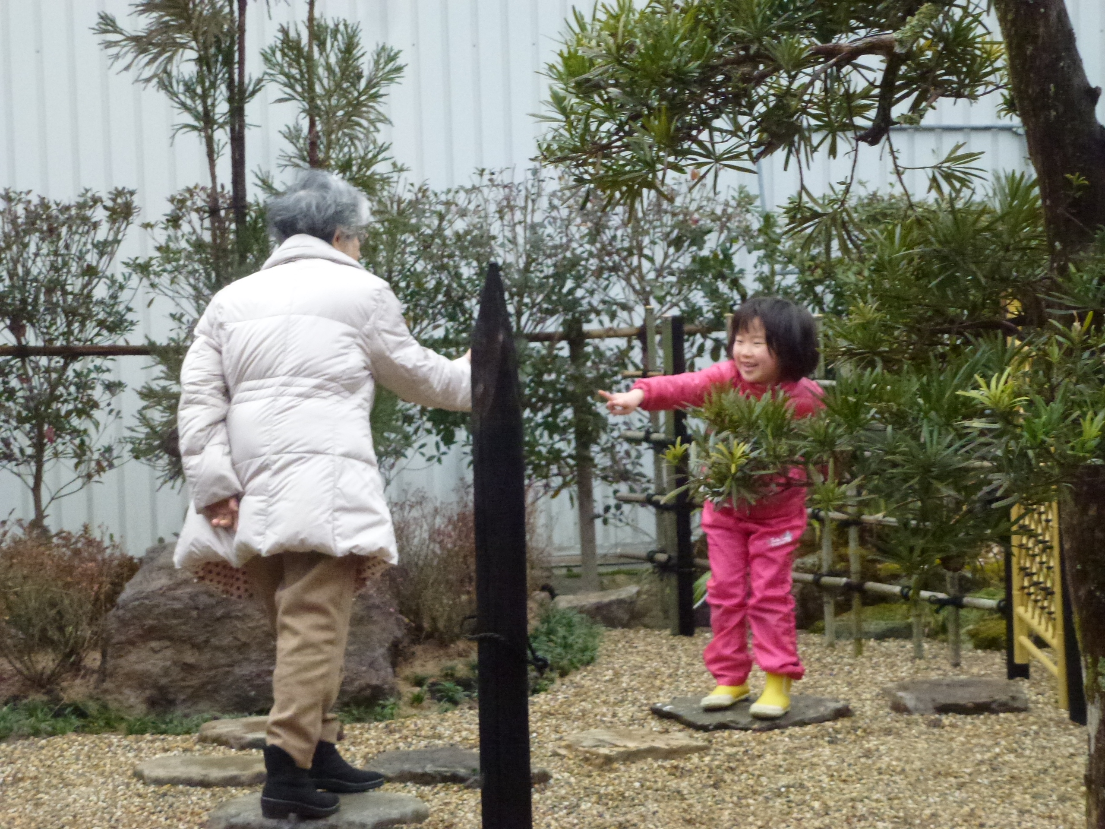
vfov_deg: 15.4
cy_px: 414
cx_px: 552
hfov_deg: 20.4
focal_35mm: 96
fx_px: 3064
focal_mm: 17.3
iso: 800
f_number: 5
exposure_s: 1/320
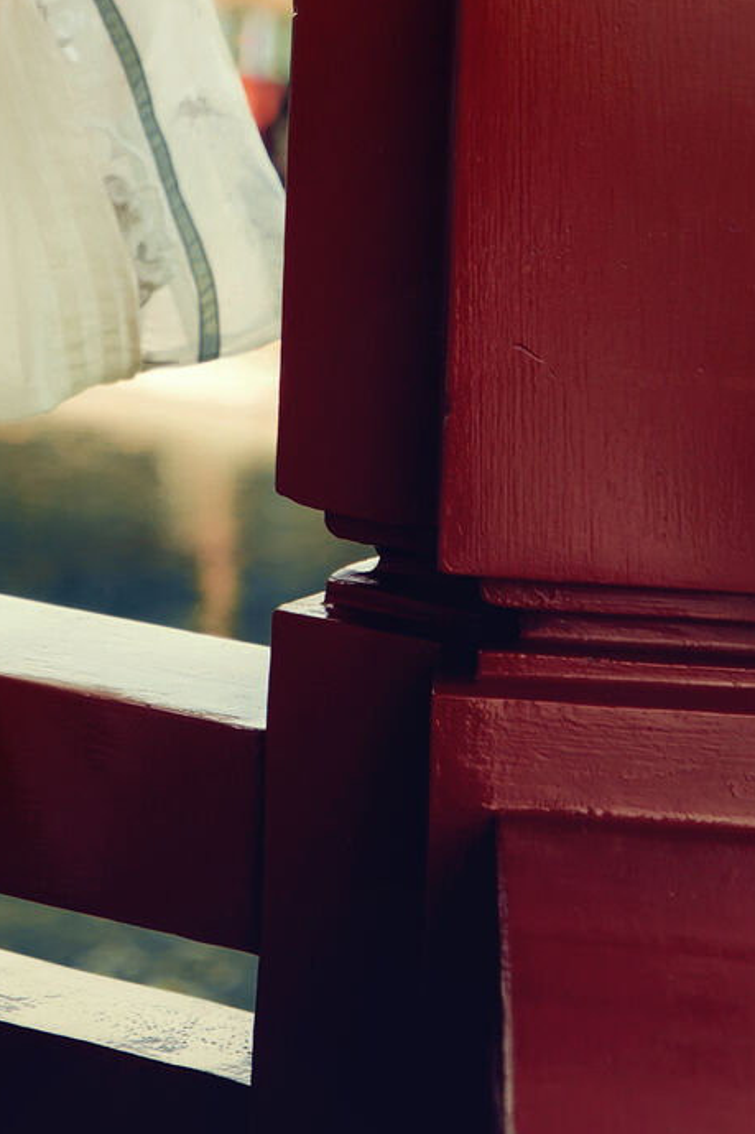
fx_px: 5759
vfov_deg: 11.0
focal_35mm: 183
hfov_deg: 7.5
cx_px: -58
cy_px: -275
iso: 100
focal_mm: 70
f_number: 4
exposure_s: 1/200
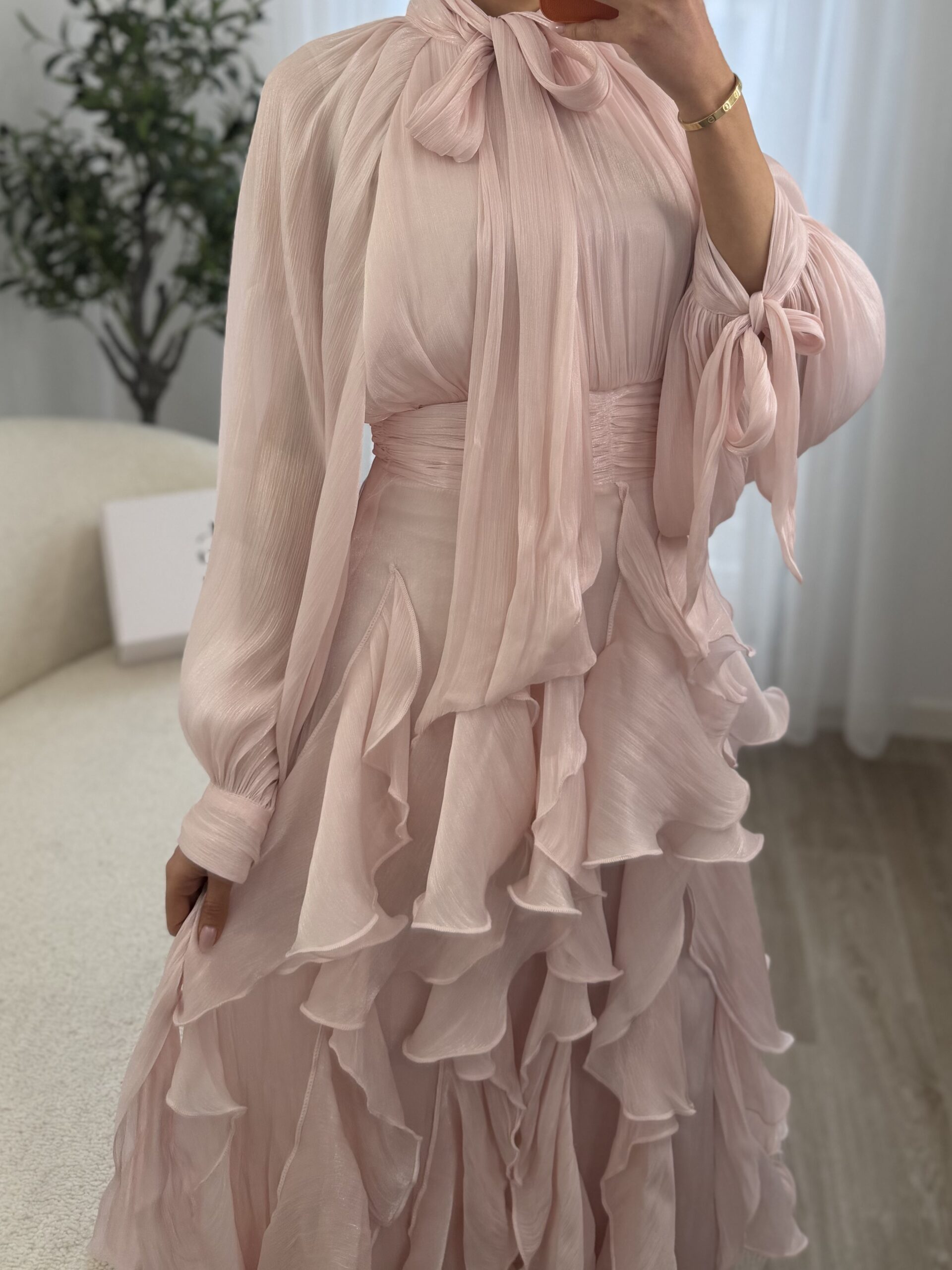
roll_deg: -1.7
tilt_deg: -26.7
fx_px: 880
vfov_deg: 71.6
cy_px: 635
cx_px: 476
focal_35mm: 24
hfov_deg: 56.8
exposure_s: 1/127
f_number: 1.78
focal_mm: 6.76
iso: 50
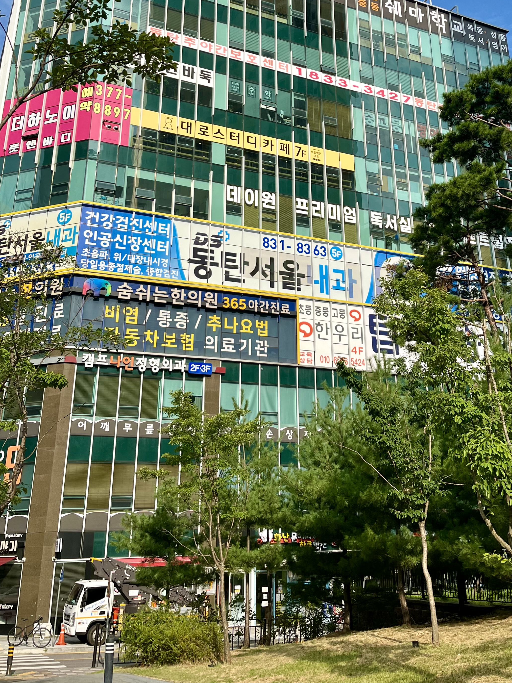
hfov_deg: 37.6
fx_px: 749
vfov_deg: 47.6
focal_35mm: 38
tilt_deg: +24.9
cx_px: 300
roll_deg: +2.0
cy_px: 191
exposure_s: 1/3311
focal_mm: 5.1
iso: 50
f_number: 1.6
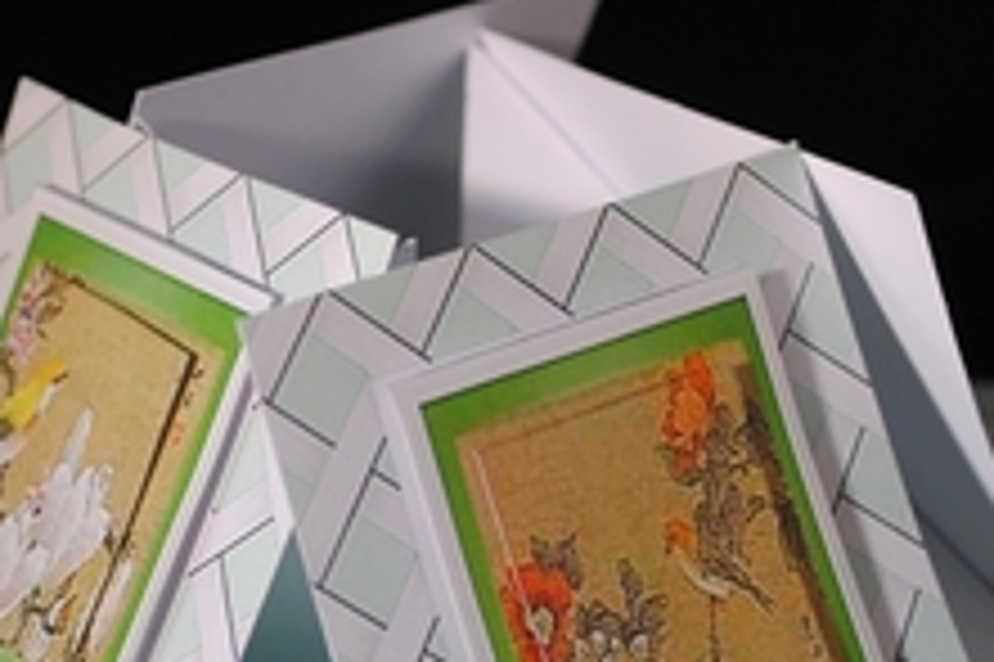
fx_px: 2869
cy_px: 527
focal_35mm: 104
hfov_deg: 19.6
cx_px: 427
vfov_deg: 13.1
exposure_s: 1/30
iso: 250
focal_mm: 34
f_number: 5
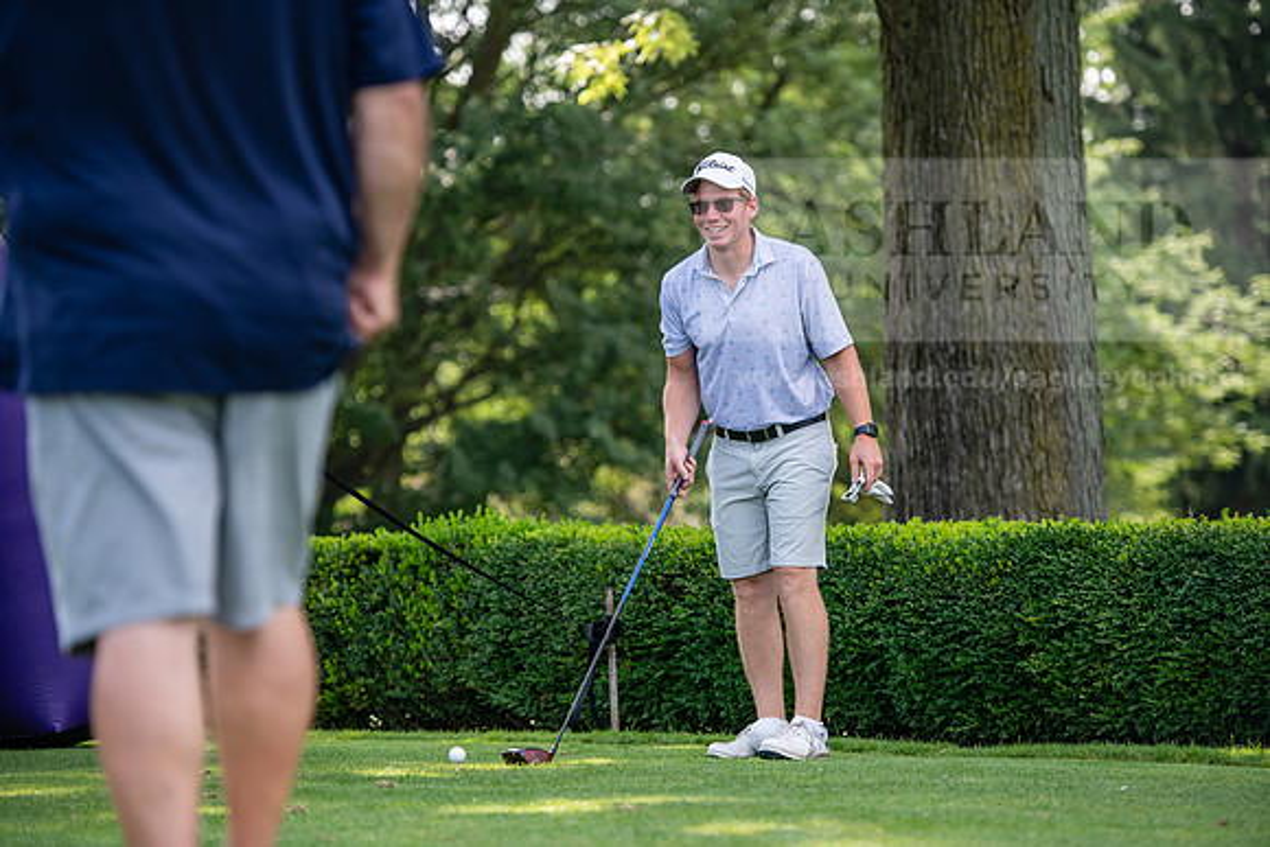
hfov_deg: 15.2
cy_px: 424
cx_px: 635
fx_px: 4763
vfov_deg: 10.2
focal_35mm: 135
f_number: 3.2
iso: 320
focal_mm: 135
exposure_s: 1/1000
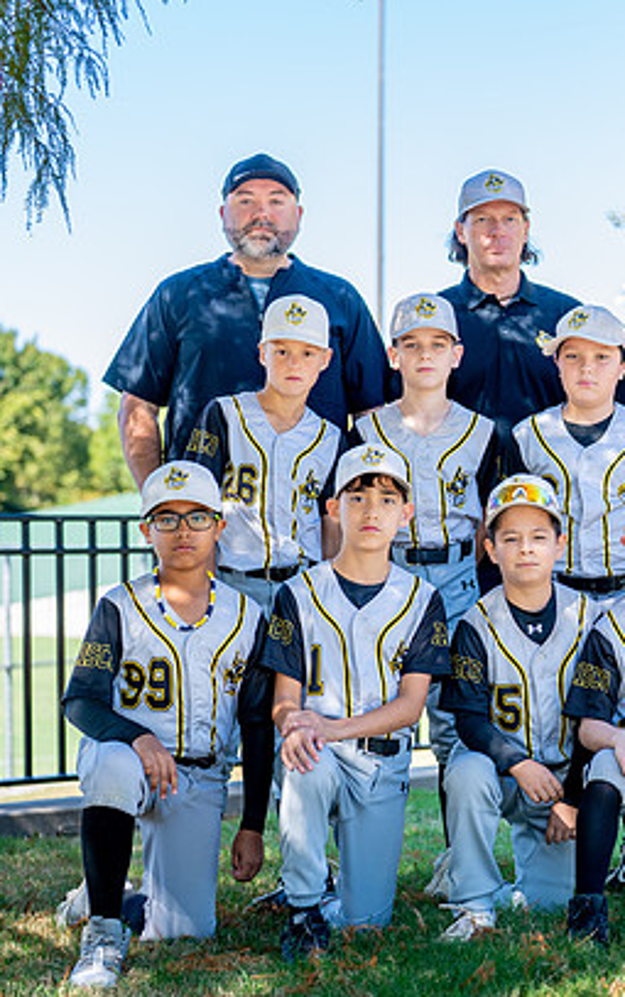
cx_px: 558
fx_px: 2421
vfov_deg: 23.3
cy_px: 530
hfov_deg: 14.6
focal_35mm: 89
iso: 100
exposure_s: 1/500
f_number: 2.2
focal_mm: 50
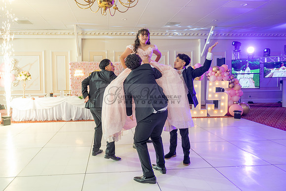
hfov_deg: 67.6
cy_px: 89
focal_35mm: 27
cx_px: 126
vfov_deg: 48.3
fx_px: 213
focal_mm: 24
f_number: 2.8
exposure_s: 1/100
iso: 400
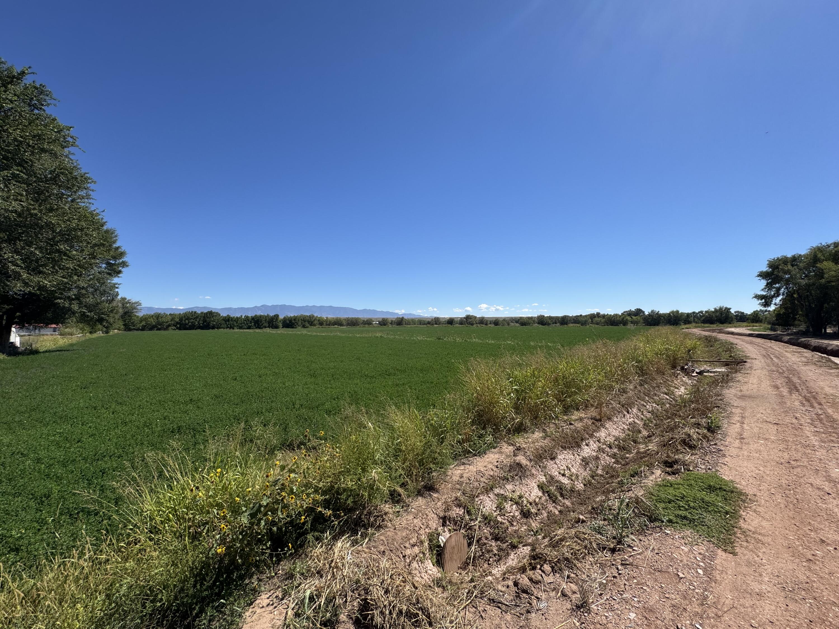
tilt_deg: +0.5
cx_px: 420
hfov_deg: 102.1
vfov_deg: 85.7
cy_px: 314
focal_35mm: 14
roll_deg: +0.6
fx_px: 339
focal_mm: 2.22
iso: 50
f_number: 2.2
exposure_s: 1/2494
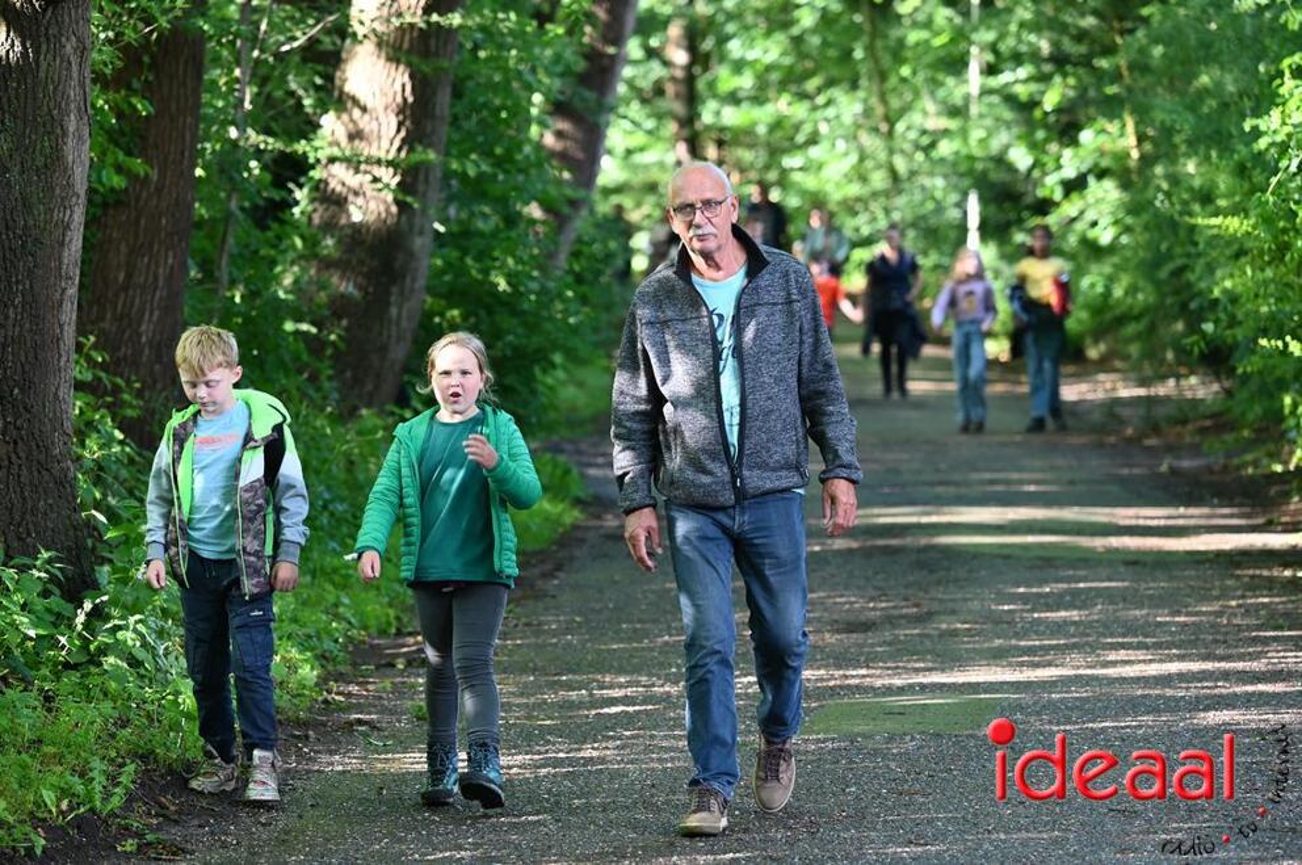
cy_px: 432
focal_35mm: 180
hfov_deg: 11.4
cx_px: 651
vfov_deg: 7.6
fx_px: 6502
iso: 1800
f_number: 4.8
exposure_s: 1/250
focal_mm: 180
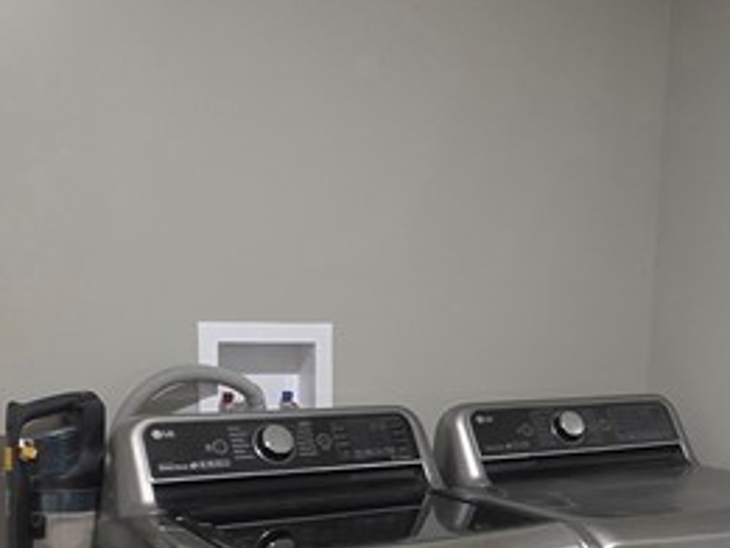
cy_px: 498
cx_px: 481
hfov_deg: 37.1
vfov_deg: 27.5
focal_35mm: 51
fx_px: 1076
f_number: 1.9
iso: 500
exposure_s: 1/60.2
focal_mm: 2.2
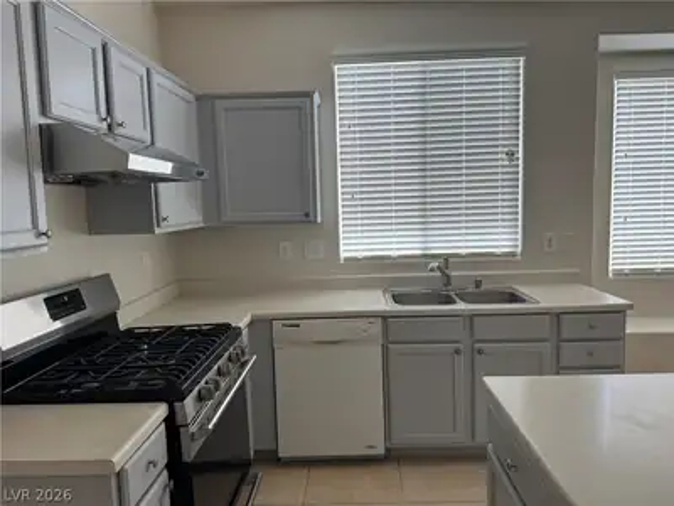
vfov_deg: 56.8
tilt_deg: -5.5
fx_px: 467
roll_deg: +2.6
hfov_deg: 71.6
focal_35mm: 24
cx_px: 337
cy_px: 253
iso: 80
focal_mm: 6.76
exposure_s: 1/318
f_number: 1.78
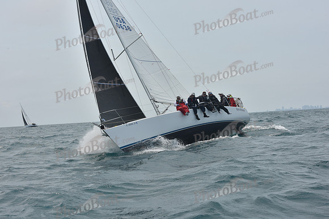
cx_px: 164
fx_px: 640
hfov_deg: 28.8
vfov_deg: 19.5
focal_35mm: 70
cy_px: 110
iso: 250
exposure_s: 1/800
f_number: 11
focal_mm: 70
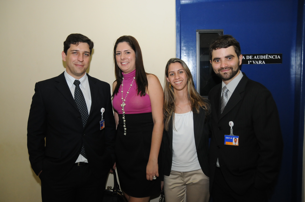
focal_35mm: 30
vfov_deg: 43.5
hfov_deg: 62.0
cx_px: 152
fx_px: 254
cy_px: 101
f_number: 3.5
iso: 1000
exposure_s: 1/250
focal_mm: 20
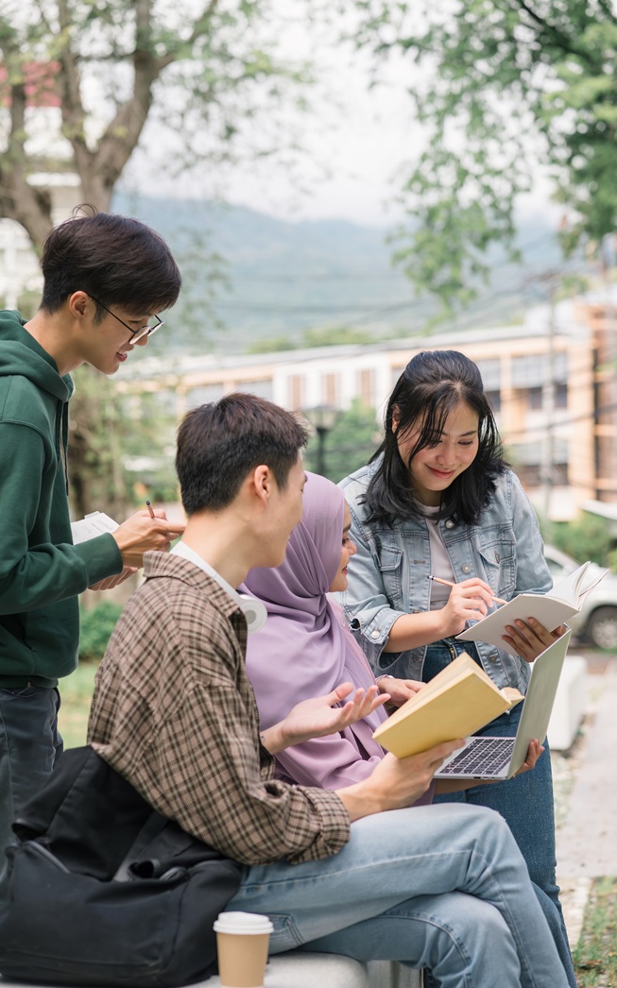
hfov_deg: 15.0
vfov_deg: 23.8
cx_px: 330
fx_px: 2343
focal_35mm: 87
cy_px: 494
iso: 100
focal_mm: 85
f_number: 4
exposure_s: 1/250
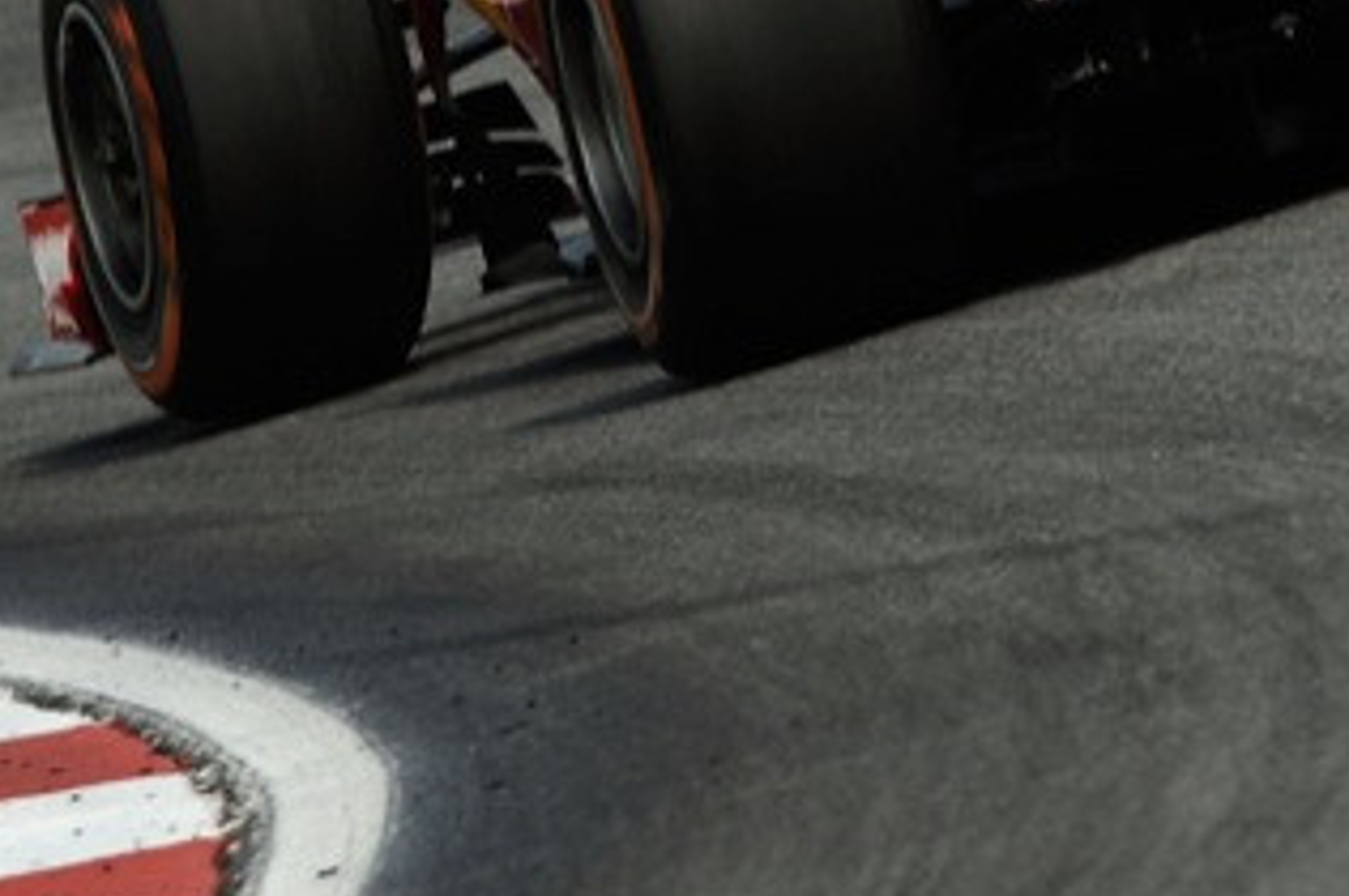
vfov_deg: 0.6
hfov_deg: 0.9
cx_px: 482
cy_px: 222
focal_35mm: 2218
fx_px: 83026
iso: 400
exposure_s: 1/1250
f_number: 9
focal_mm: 700
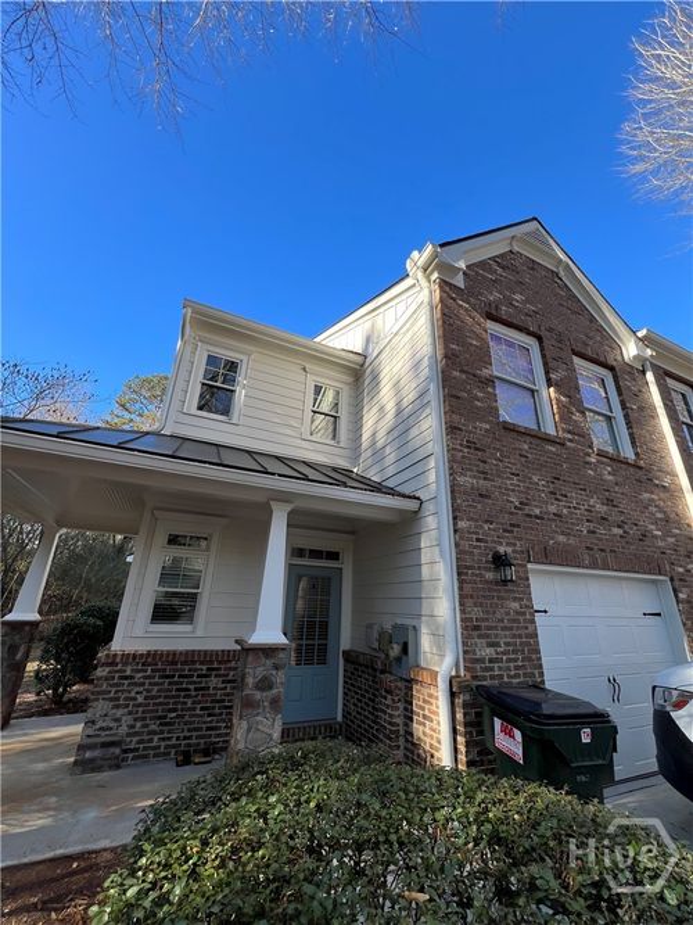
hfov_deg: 89.9
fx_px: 347
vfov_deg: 106.2
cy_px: 462
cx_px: 346
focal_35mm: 13
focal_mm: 1.57
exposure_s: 1/305
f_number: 1.8
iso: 32
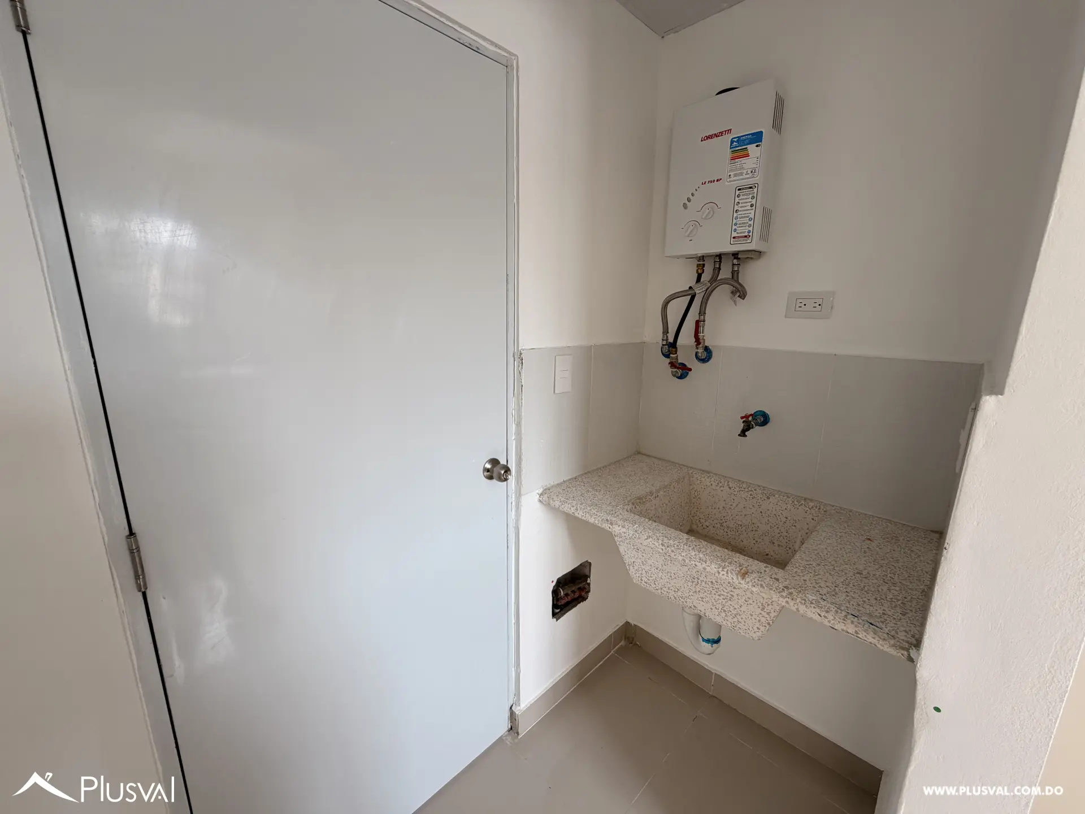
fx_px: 439
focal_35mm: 14
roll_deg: -1.8
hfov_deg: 102.1
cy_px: 407
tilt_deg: -12.1
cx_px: 542
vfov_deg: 85.7
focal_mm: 2.22
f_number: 2.2
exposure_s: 1/121
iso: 50
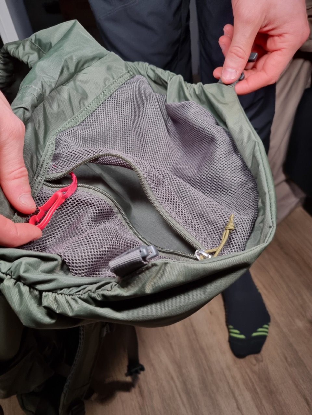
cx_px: 156
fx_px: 312
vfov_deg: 67.3
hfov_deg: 53.1
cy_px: 208
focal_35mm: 26
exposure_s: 1/50
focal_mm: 5.4
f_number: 1.8
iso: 320
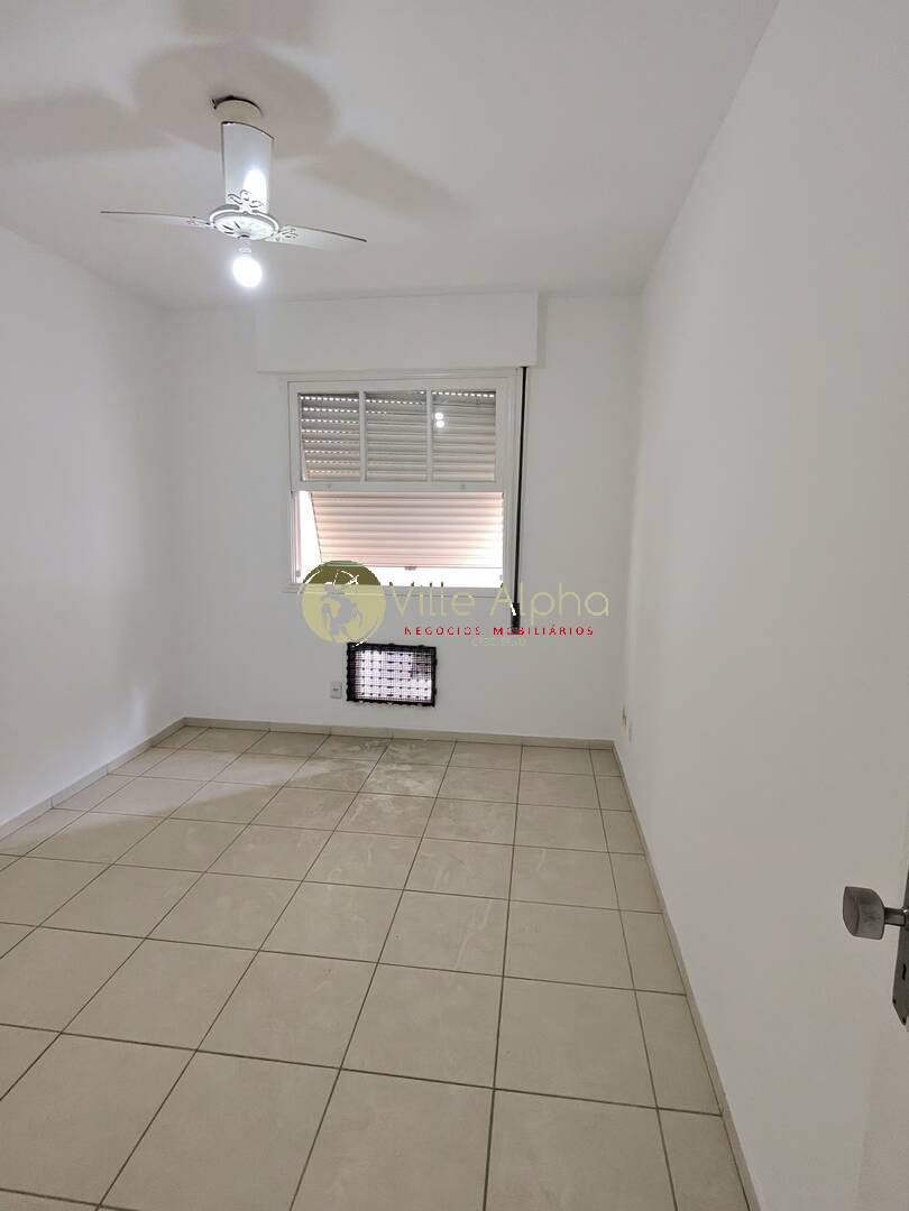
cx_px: 454
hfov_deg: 89.9
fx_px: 455
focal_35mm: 13
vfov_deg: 106.2
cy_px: 606
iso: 409
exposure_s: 1/59.9
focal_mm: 2.24
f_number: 2.2
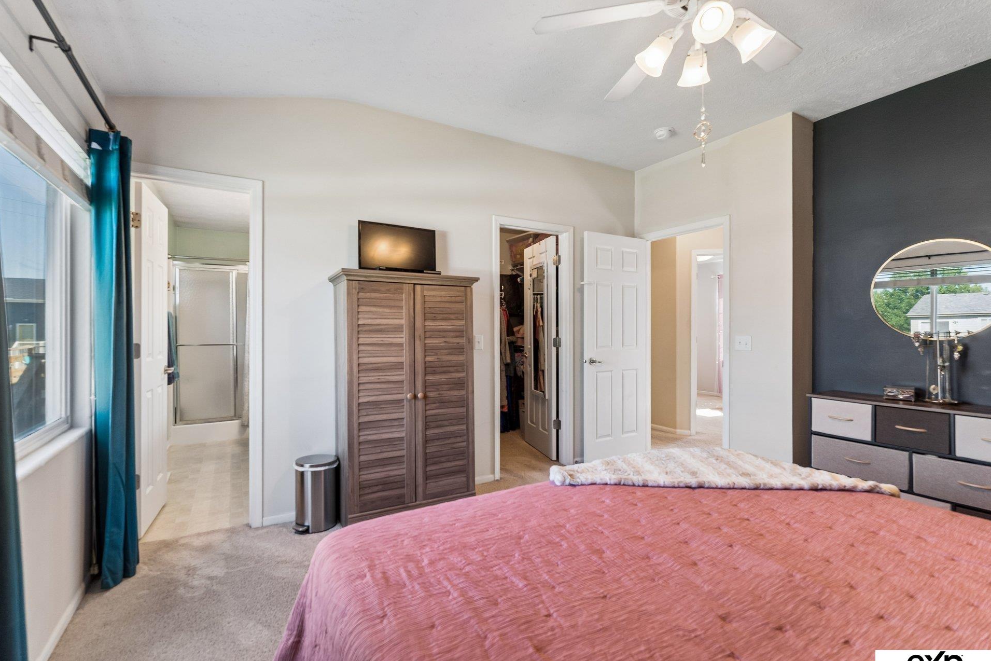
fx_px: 413
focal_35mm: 15
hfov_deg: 100.3
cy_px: 327
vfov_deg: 77.3
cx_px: 464
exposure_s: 1/20
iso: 500
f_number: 6.3
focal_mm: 14
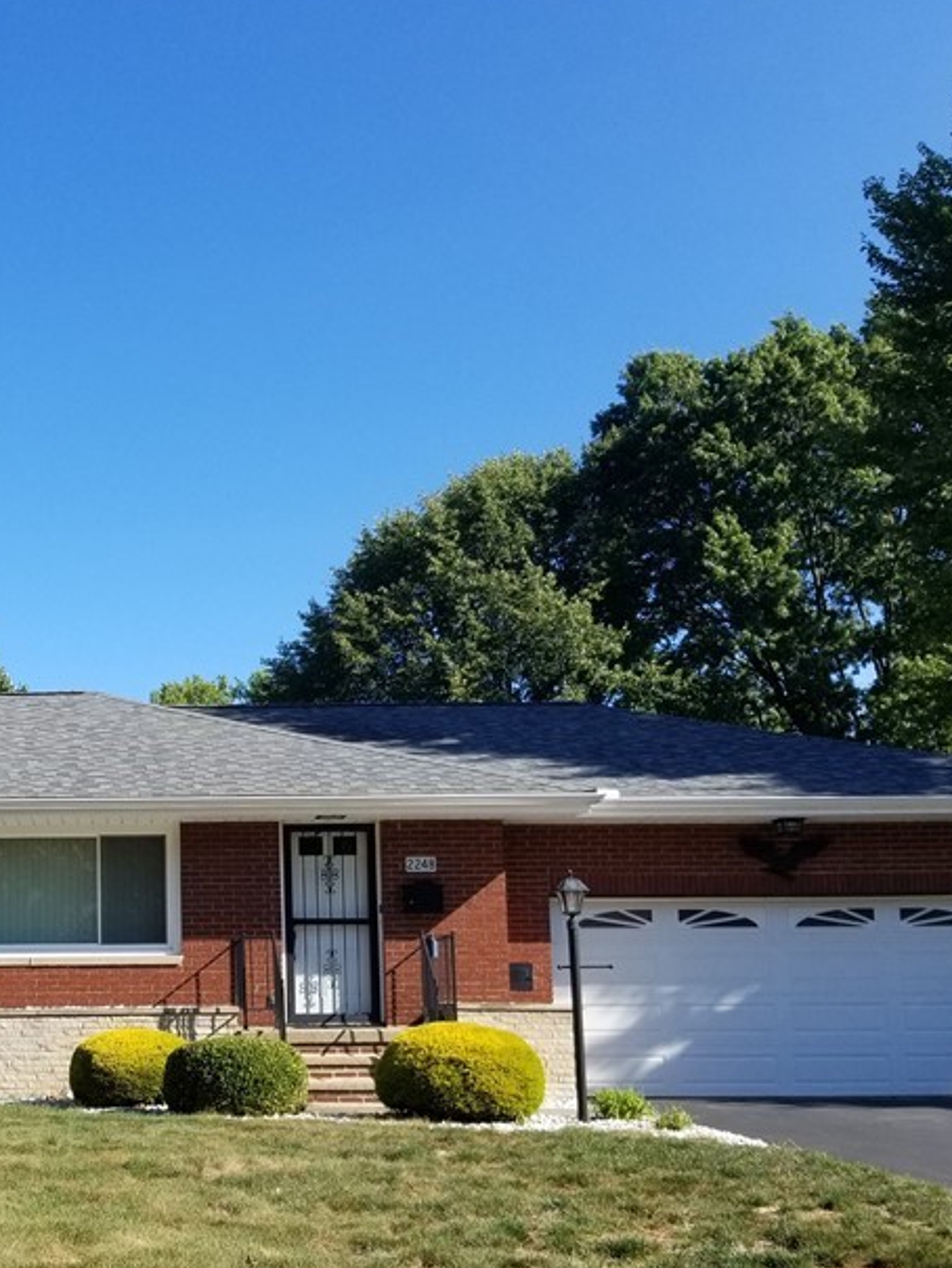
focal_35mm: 44
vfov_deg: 42.7
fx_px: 1613
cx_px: 107
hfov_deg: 31.4
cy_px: 775
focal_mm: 4.25
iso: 50
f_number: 1.7
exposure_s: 1/1564
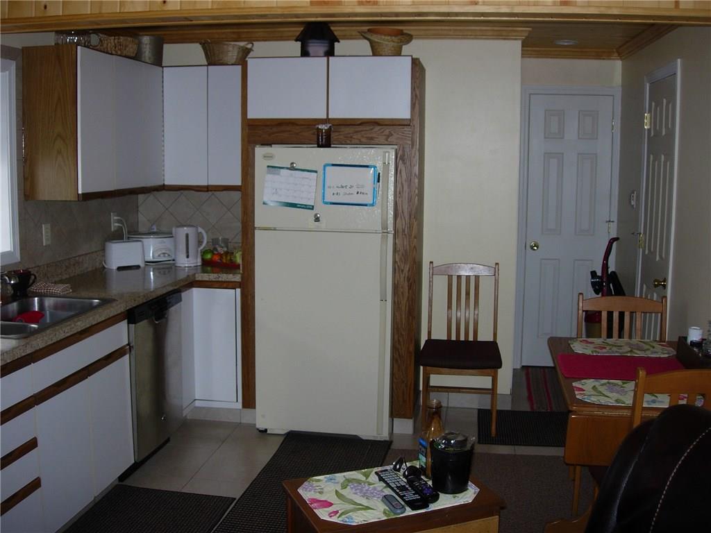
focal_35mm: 38
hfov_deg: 49.0
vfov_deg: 37.7
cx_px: 356
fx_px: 781
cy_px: 266
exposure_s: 1/64
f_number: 2.8
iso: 79
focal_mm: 7.8
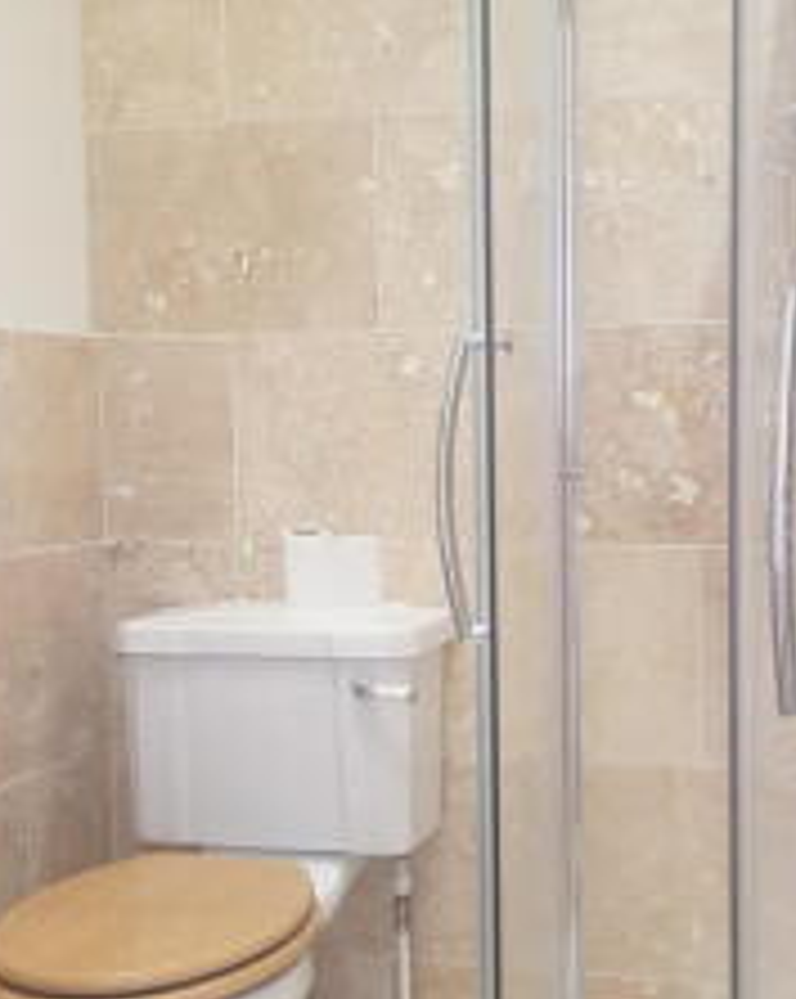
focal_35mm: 50
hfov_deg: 30.1
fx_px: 1475
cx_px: 459
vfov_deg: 37.4
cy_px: 547
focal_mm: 4.2
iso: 100
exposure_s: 1/50
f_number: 1.7
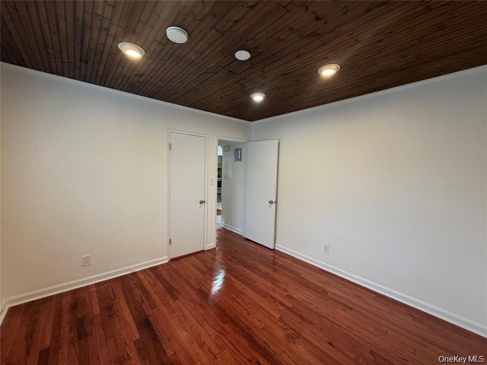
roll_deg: -1.2
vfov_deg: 85.7
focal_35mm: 14
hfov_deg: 102.1
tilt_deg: -4.4
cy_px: 182
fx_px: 197
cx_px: 244
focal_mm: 2.22
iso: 250
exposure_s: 1/60
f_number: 2.2
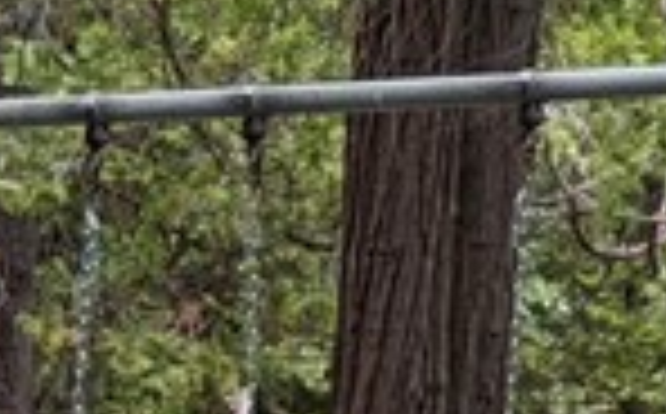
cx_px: 1372
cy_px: -171
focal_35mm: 353
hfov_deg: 5.8
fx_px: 6397
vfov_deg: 3.7
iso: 80
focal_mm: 6.76
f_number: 1.78
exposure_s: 1/1013
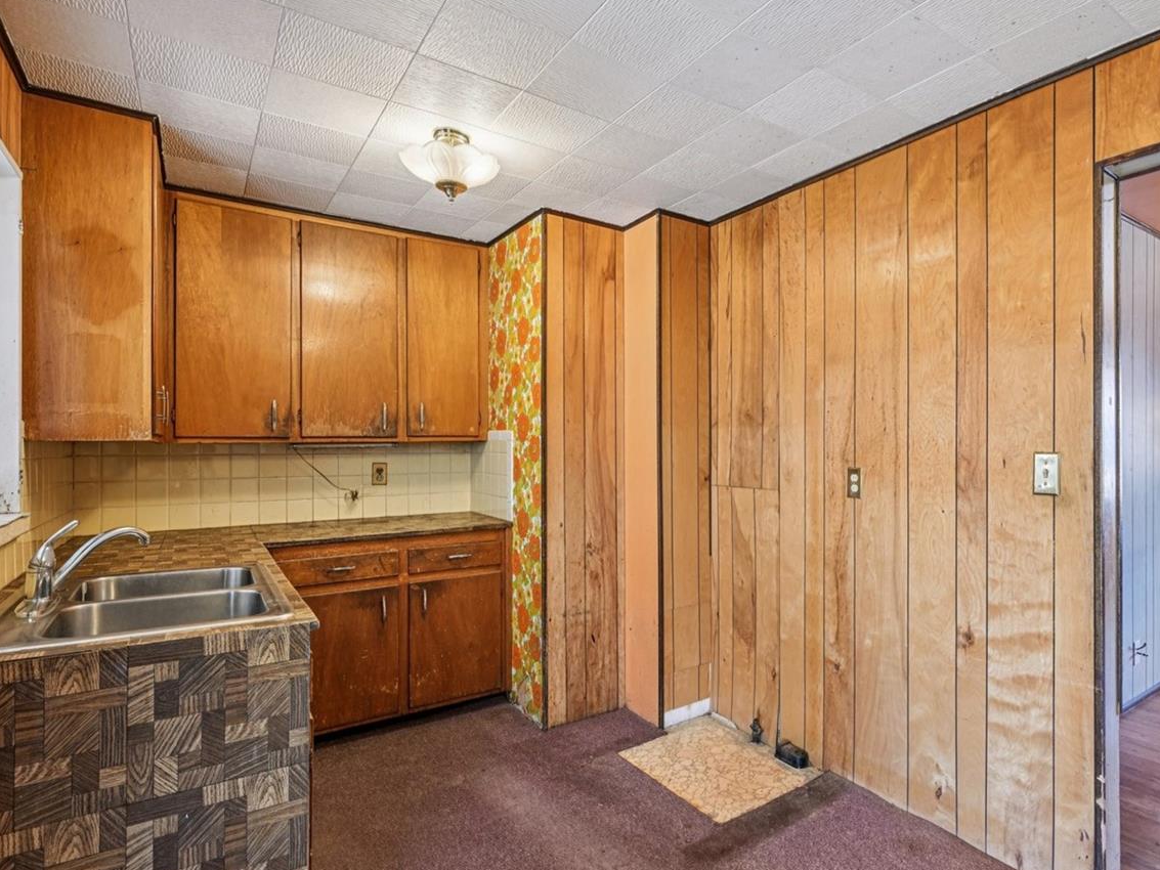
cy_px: 440
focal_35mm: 19
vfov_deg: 68.7
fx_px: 637
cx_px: 687
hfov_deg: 83.8
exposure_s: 1/13
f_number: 8
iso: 400
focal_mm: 14
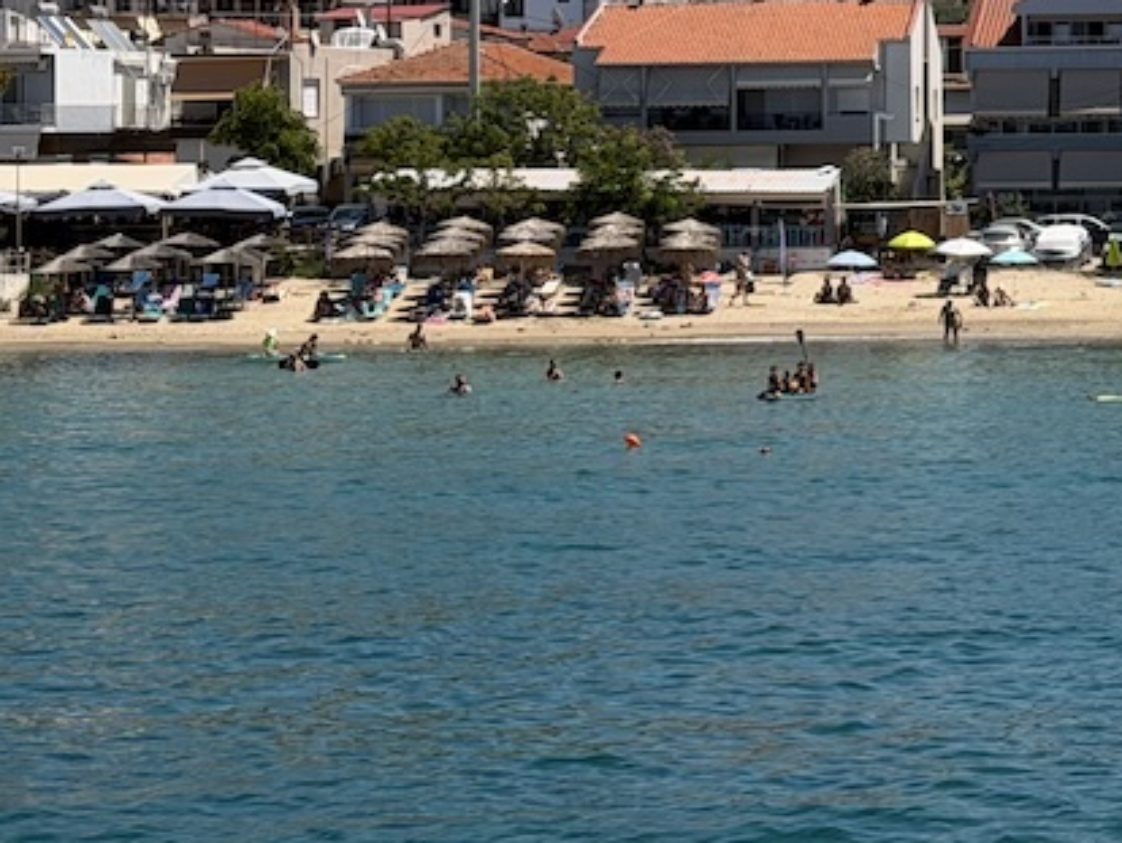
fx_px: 4508
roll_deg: +0.9
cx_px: 1098
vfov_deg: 10.6
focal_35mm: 139
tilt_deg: +4.4
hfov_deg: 14.0
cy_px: -24
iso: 64
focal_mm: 6.76
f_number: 1.78
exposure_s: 1/6024
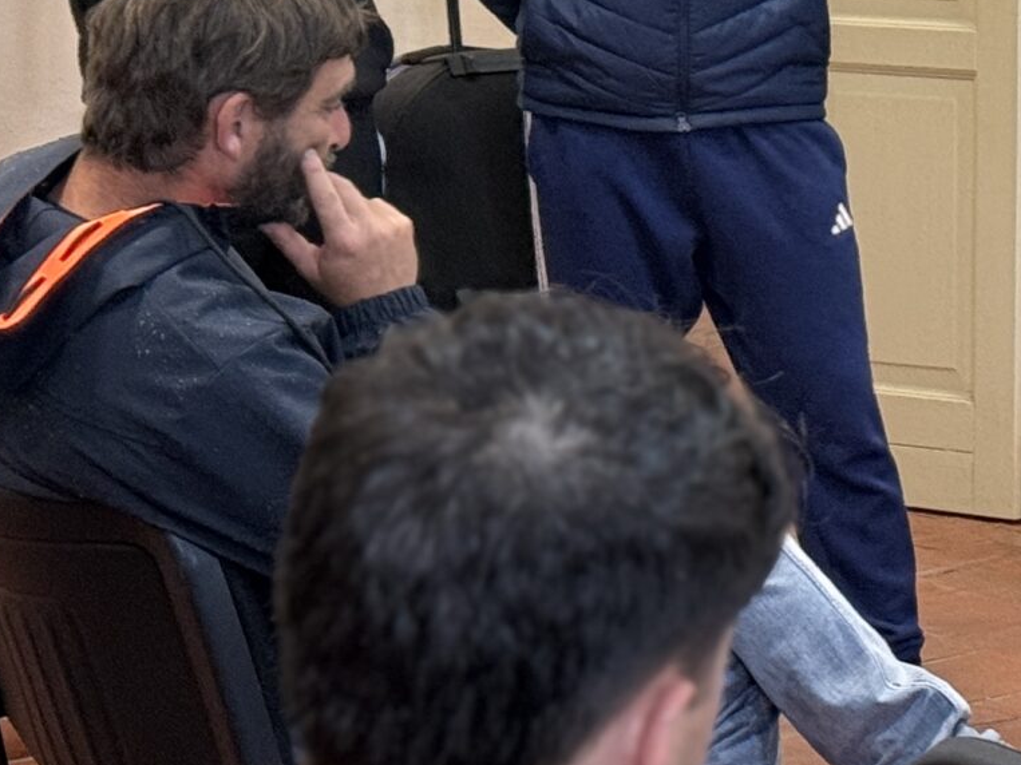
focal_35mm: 161
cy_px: -317
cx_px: 1311
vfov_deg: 9.0
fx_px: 4748
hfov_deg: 11.9
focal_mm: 6.76
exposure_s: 1/50
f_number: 1.78
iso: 200
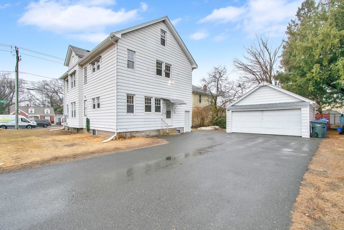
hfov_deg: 100.4
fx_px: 143
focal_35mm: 15
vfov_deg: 77.3
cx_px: 172
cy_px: 115
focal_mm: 10
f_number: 10
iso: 400
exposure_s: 1/200
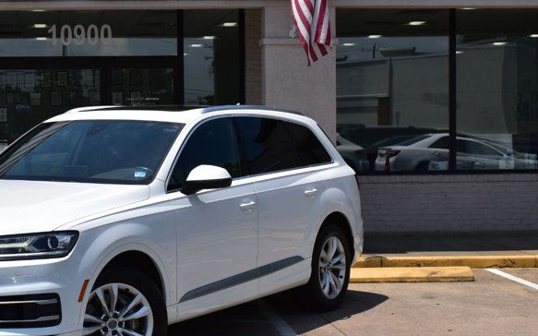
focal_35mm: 78
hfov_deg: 25.9
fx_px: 1142
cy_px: 167
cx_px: 90
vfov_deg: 16.7
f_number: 11
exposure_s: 1/640
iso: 200
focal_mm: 29
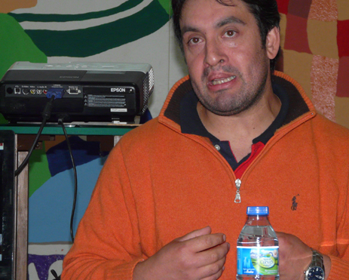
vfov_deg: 10.6
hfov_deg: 13.2
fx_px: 1509
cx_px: 234
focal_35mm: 146
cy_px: 153
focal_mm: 16.2
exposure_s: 1/50
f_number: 3.6
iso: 160
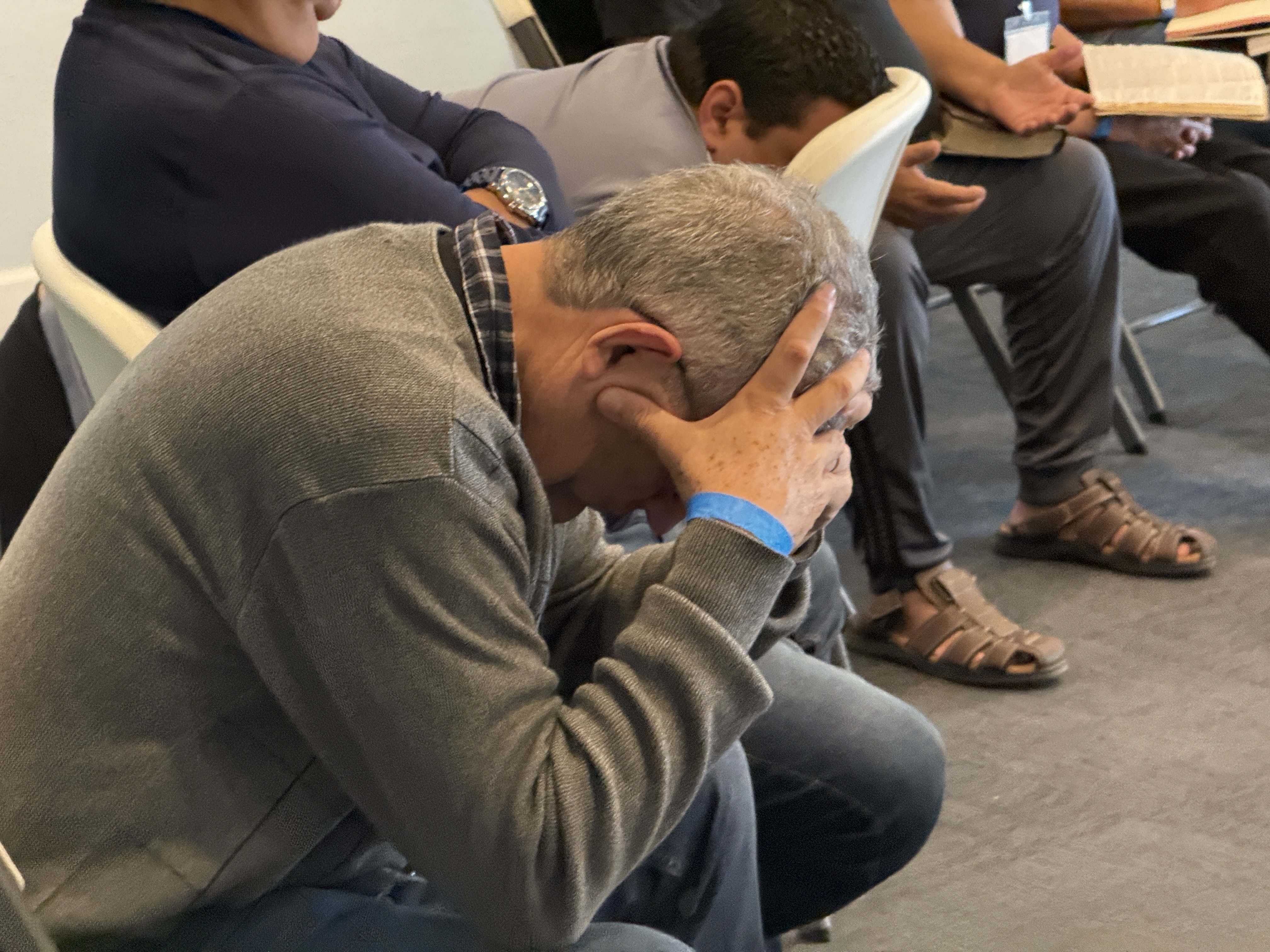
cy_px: 476
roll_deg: -1.6
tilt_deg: -12.5
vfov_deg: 12.3
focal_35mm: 120
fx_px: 4403
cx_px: 635
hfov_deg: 16.4
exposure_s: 1/40
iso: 1250
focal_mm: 15.66
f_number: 2.8
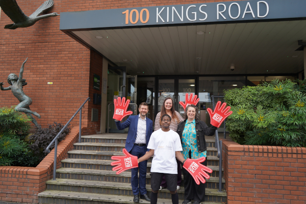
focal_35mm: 28
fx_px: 238
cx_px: 153
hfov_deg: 65.5
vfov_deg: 46.4
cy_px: 102
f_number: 4
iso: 200
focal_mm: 28
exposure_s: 1/160
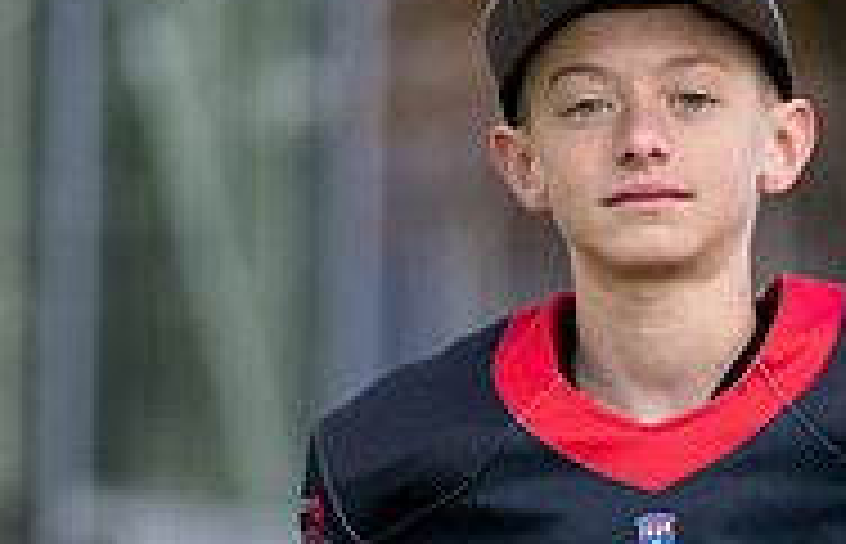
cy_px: 597
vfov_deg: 2.9
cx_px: 710
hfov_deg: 4.5
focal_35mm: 461
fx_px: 10719
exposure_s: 1/400
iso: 100
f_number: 2.8
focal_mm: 144
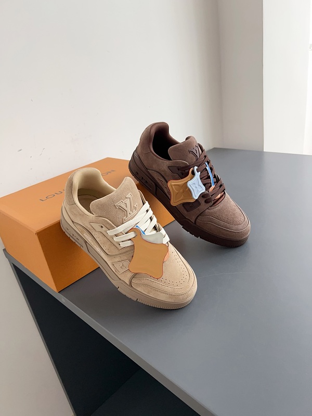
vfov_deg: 67.3
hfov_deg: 53.1
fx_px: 312
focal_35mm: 26
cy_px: 208
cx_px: 156
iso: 125
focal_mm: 5.7
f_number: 1.5
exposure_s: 1/113
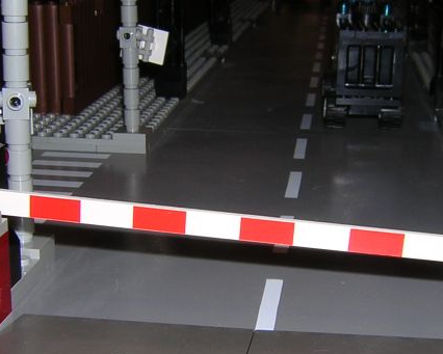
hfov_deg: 28.7
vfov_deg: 23.2
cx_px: 227
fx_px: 866
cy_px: 179
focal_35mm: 66
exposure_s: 1/60.1
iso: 100
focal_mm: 4.7
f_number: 5.2
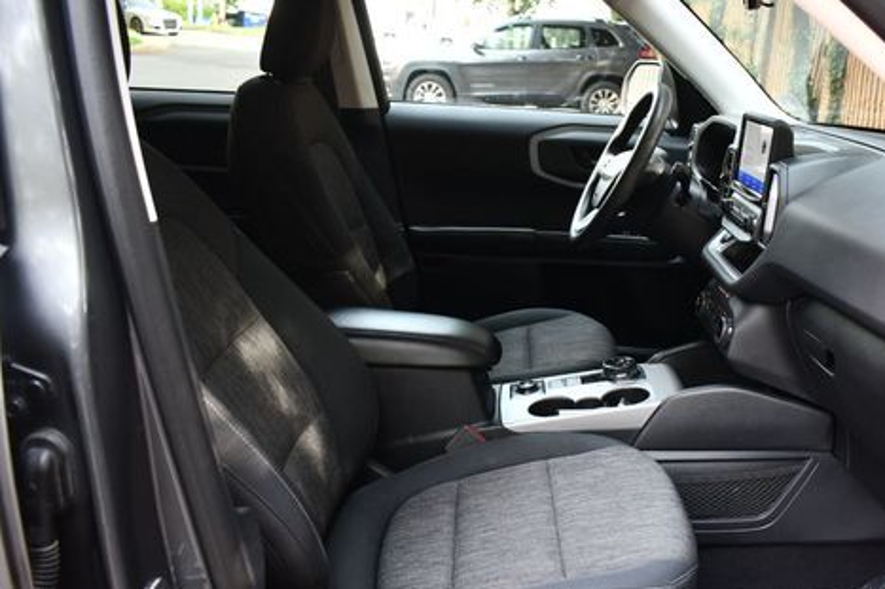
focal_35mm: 37
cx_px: 576
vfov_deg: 35.8
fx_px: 909
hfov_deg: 51.1
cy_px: 337
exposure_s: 1/200
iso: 800
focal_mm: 18
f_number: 3.5
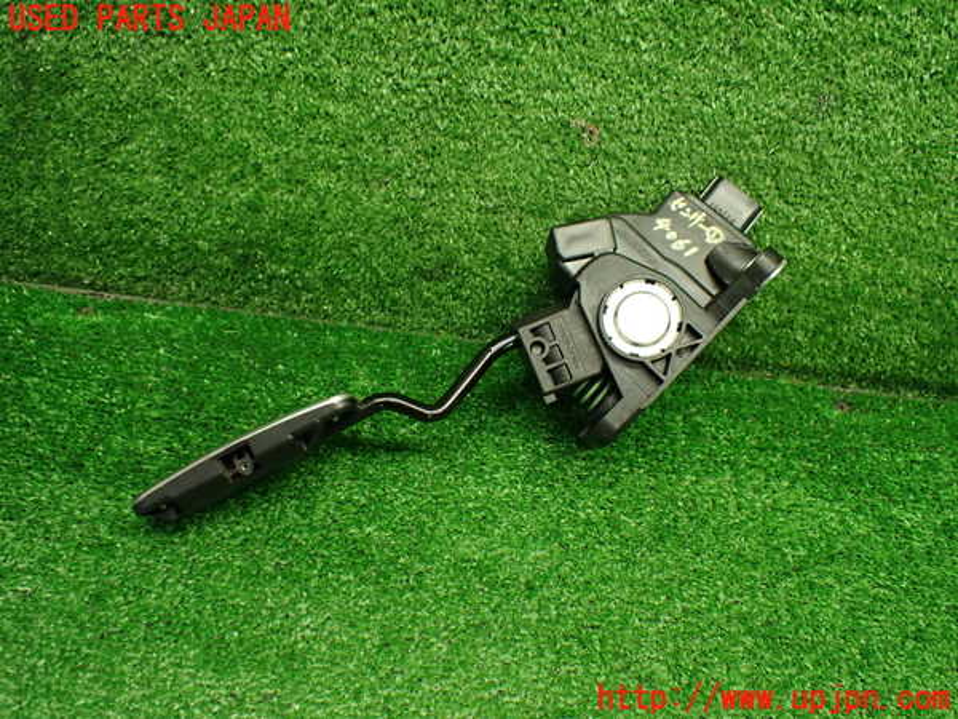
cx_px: 479
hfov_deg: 60.0
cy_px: 360
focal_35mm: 30
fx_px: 830
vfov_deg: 46.8
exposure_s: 1/125
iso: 800
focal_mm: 5.4
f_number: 2.3
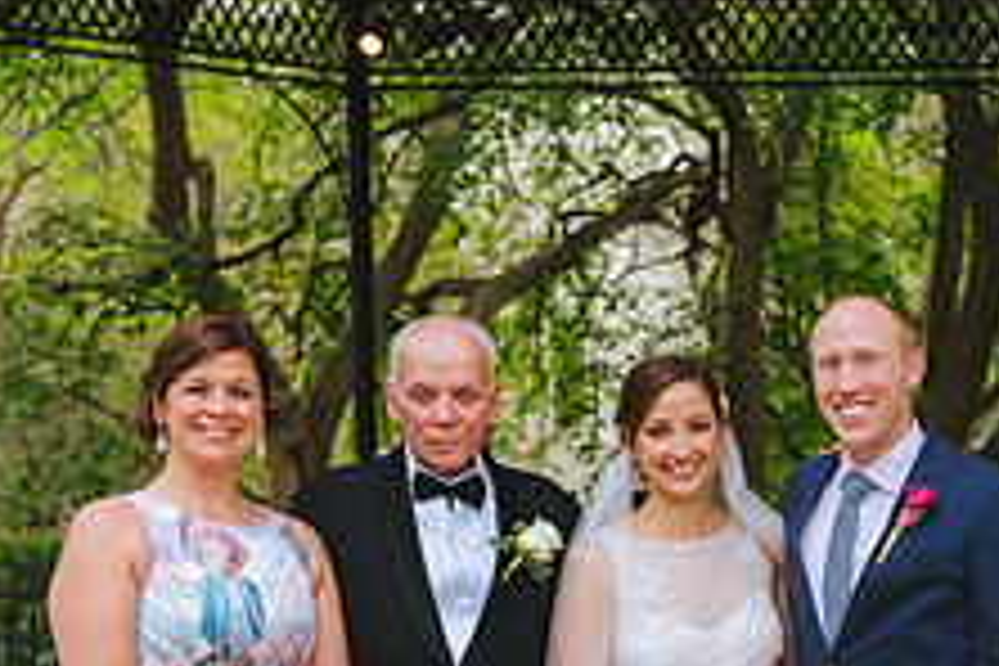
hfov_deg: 21.6
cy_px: 747
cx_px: 684
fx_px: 2608
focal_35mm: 94
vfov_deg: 14.2
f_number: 2.8
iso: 400
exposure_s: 1/1600
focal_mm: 36
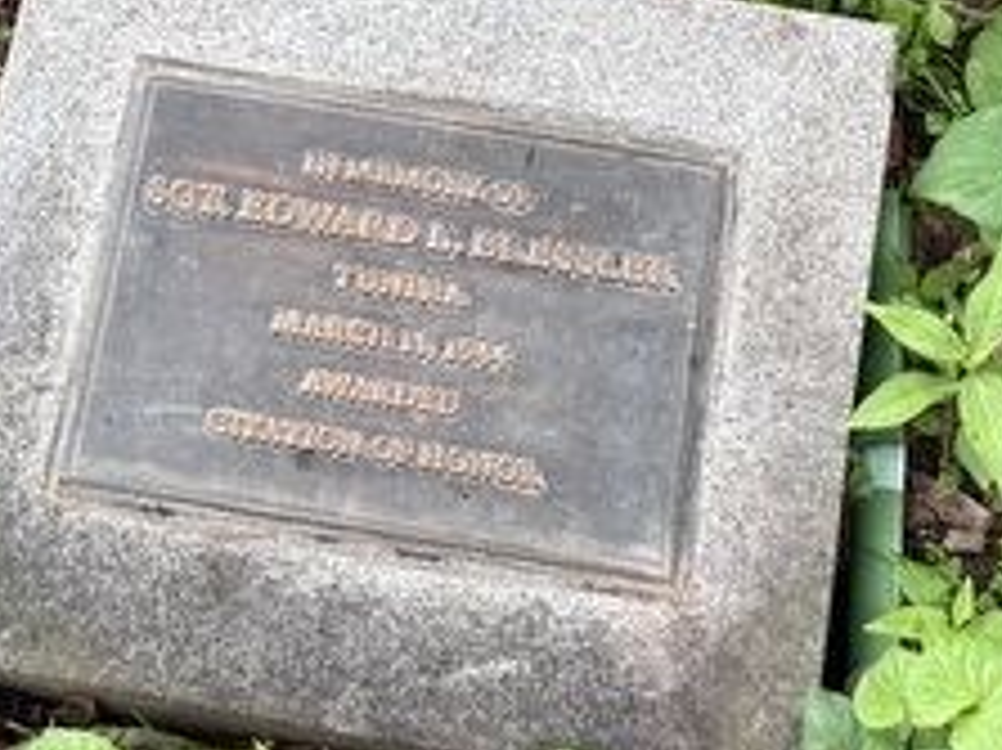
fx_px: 2488
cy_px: -121
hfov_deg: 22.7
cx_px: 418
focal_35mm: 86
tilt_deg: -63.5
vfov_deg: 16.5
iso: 100
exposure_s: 1/121
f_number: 1.78
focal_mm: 6.76
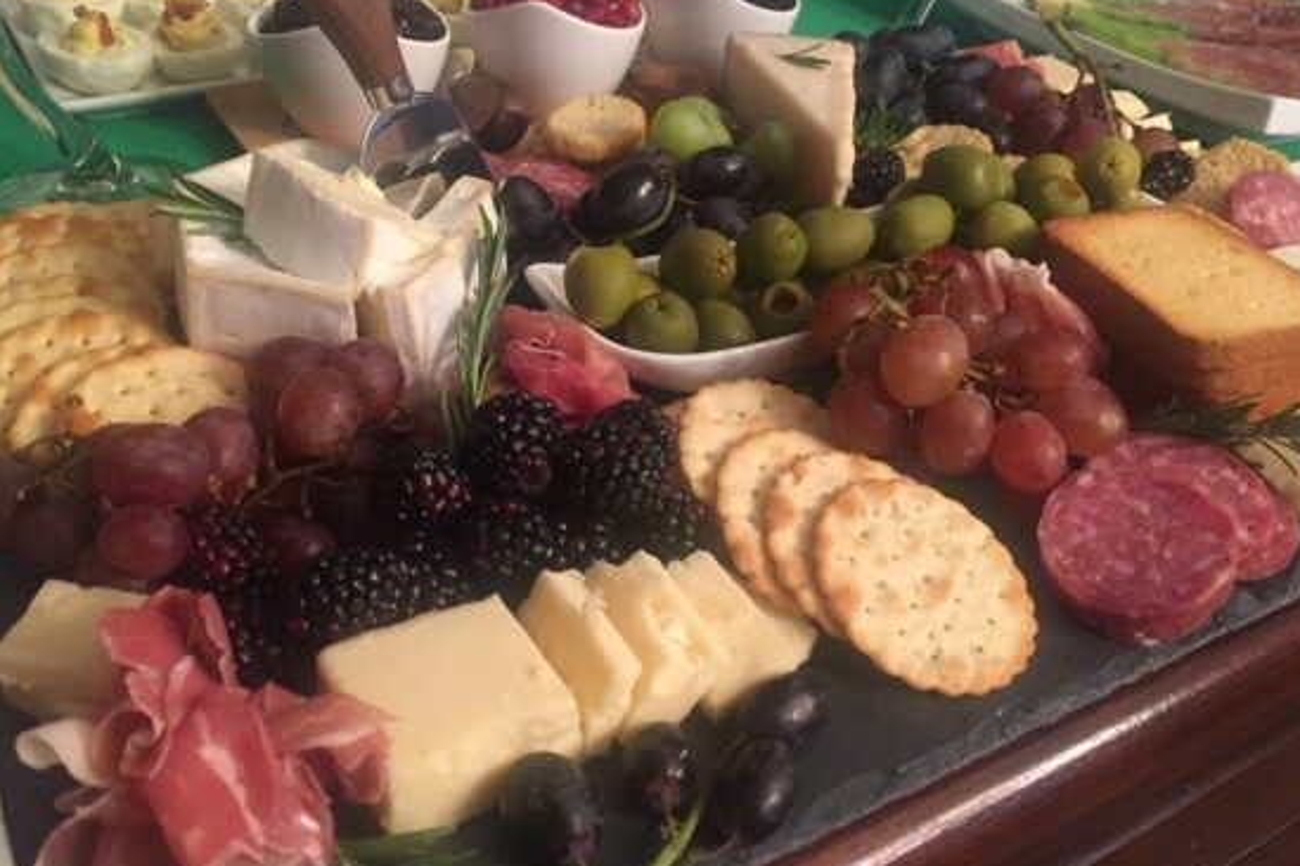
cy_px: 394
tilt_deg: -35.4
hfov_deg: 57.2
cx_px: 670
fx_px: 1192
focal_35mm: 33
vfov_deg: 39.9
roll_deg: -5.8
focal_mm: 4.15
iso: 200
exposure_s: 1/30
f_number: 2.2
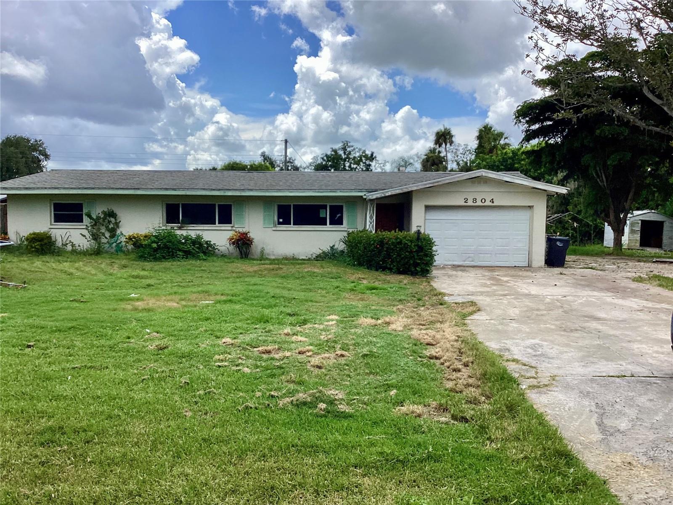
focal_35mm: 31
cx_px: 336
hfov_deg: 58.4
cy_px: 252
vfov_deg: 45.4
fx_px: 603
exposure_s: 1/1456
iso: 25
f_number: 2.4
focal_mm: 3.3
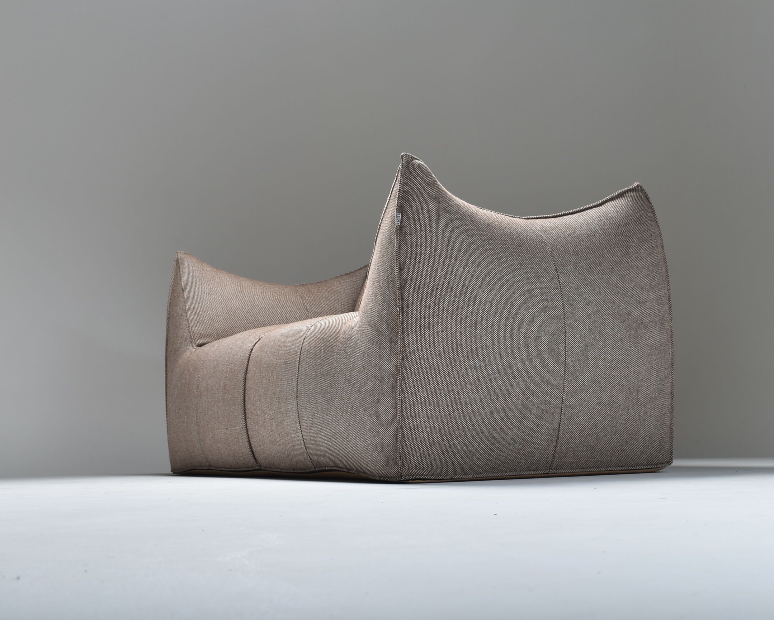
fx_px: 1204
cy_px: 311
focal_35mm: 53
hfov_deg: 35.6
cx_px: 418
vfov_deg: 28.8
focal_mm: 31
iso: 100
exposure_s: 1/200
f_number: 9
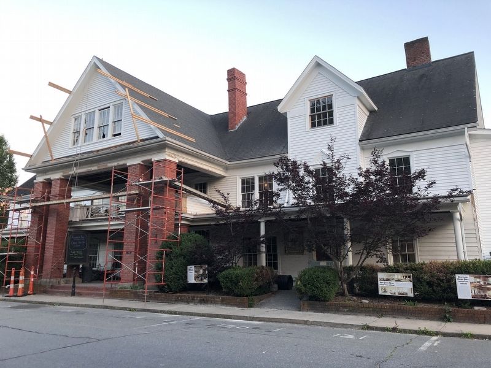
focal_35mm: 28
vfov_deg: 49.7
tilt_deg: +10.9
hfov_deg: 63.4
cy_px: 184
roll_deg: +0.4
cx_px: 246
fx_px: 397
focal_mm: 4
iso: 40
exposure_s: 1/83
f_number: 1.8
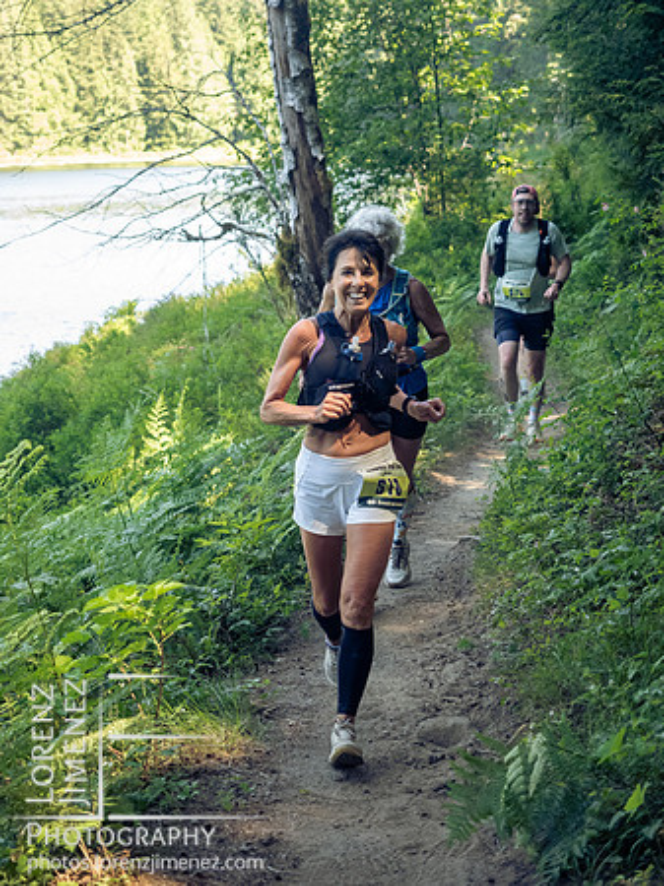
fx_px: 2048
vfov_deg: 24.4
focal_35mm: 80
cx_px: 332
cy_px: 443
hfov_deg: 18.4
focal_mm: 40
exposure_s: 1/1000
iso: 2500
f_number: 2.8
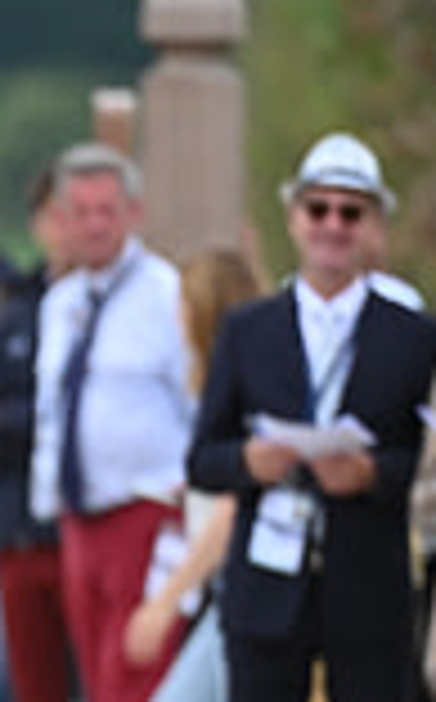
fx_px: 28948
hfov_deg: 0.9
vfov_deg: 1.4
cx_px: -854
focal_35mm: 1517
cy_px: 668
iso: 720
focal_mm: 400
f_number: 5.6
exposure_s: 1/1600
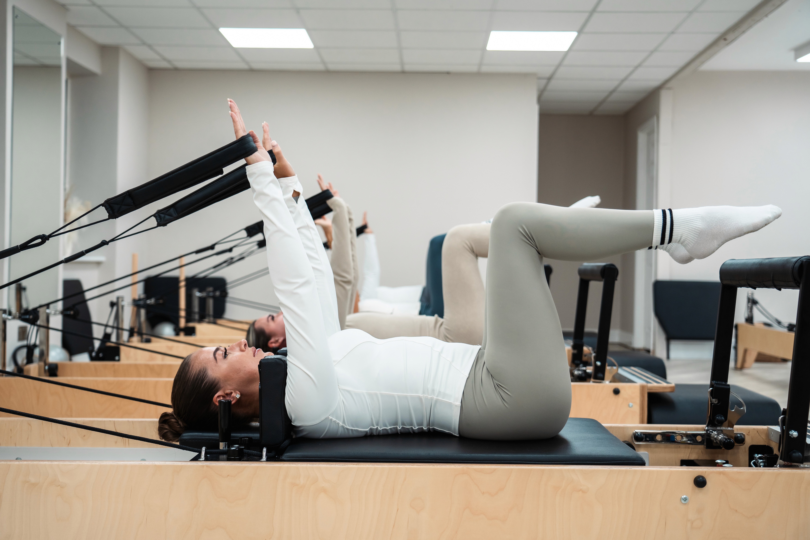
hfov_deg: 41.1
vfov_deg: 28.1
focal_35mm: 48
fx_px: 1080
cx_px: 405
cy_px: 270
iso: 400
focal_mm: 48
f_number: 4
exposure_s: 1/125
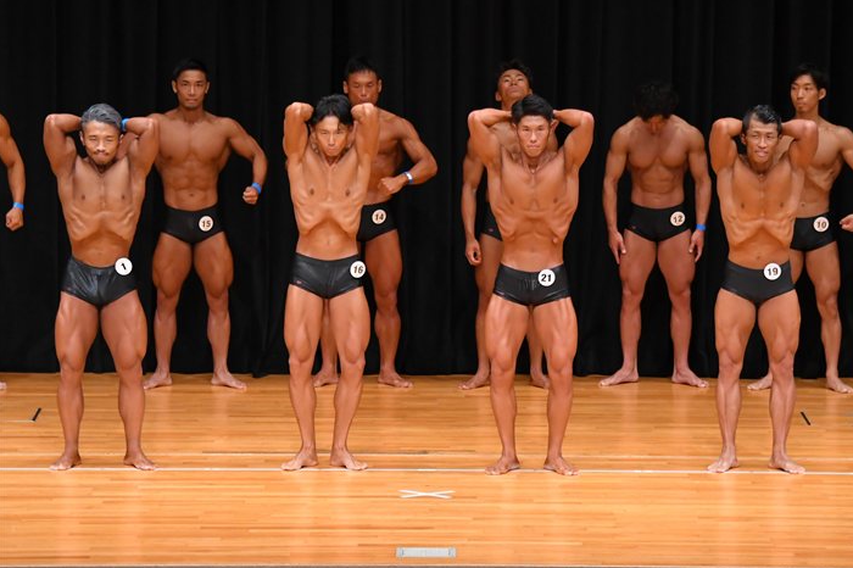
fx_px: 4902
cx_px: 470
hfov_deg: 9.9
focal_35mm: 207
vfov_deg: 6.6
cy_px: 263
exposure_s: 1/400
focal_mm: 125
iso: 4000
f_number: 5.6
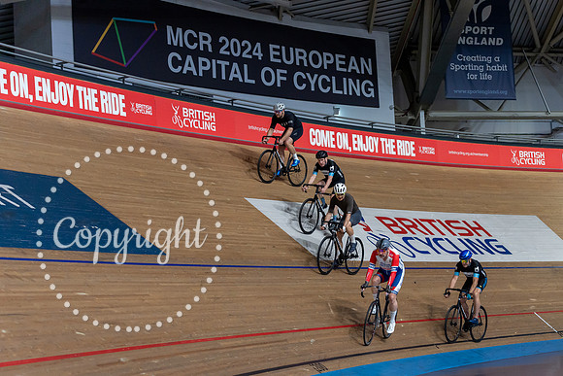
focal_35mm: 62
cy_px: 238
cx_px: 356
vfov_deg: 21.9
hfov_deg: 32.2
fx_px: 969
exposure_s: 1/1000
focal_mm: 49
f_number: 2.8
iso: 2500
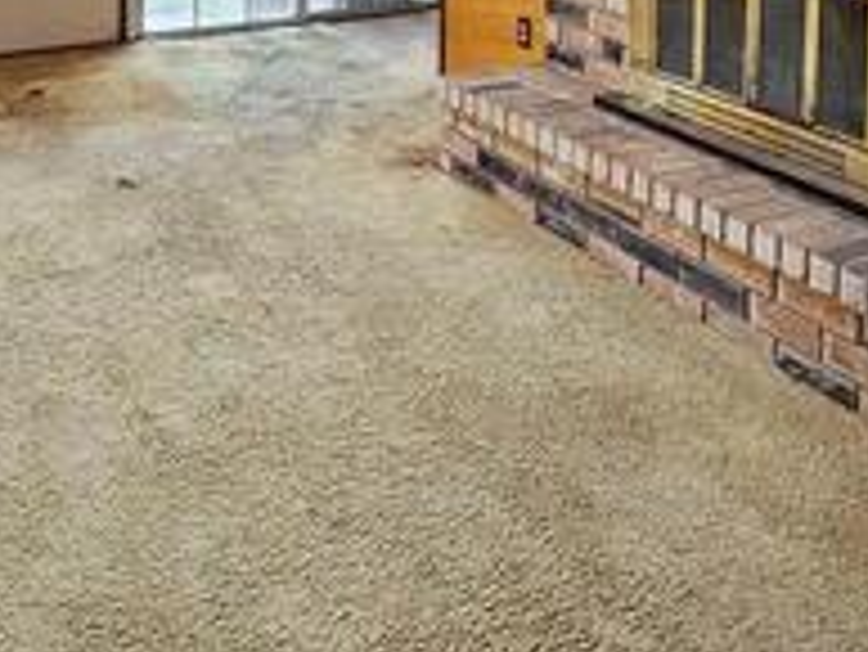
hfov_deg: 43.6
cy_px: -207
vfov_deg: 27.7
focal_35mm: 43
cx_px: 337
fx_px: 1079
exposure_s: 1/60
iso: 200
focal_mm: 2.2
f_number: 2.2
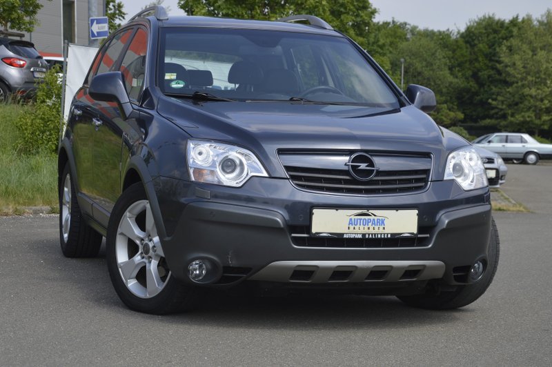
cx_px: 276
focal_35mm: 78
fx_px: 1195
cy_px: 184
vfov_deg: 17.5
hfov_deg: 26.0
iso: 100
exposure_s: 1/250
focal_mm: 52
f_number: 8
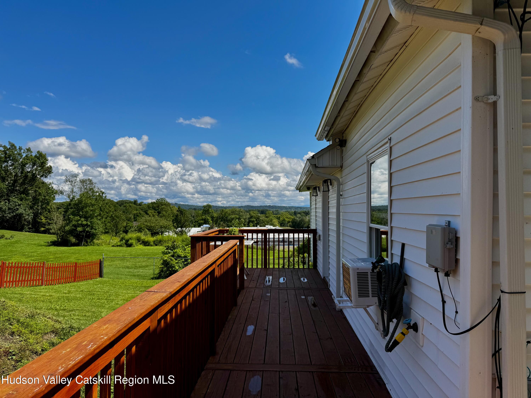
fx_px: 368
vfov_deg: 56.8
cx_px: 266
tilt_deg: +1.5
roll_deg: +0.1
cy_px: 199
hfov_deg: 71.6
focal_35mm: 24
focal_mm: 6.76
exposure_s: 1/5814
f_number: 1.78
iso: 80
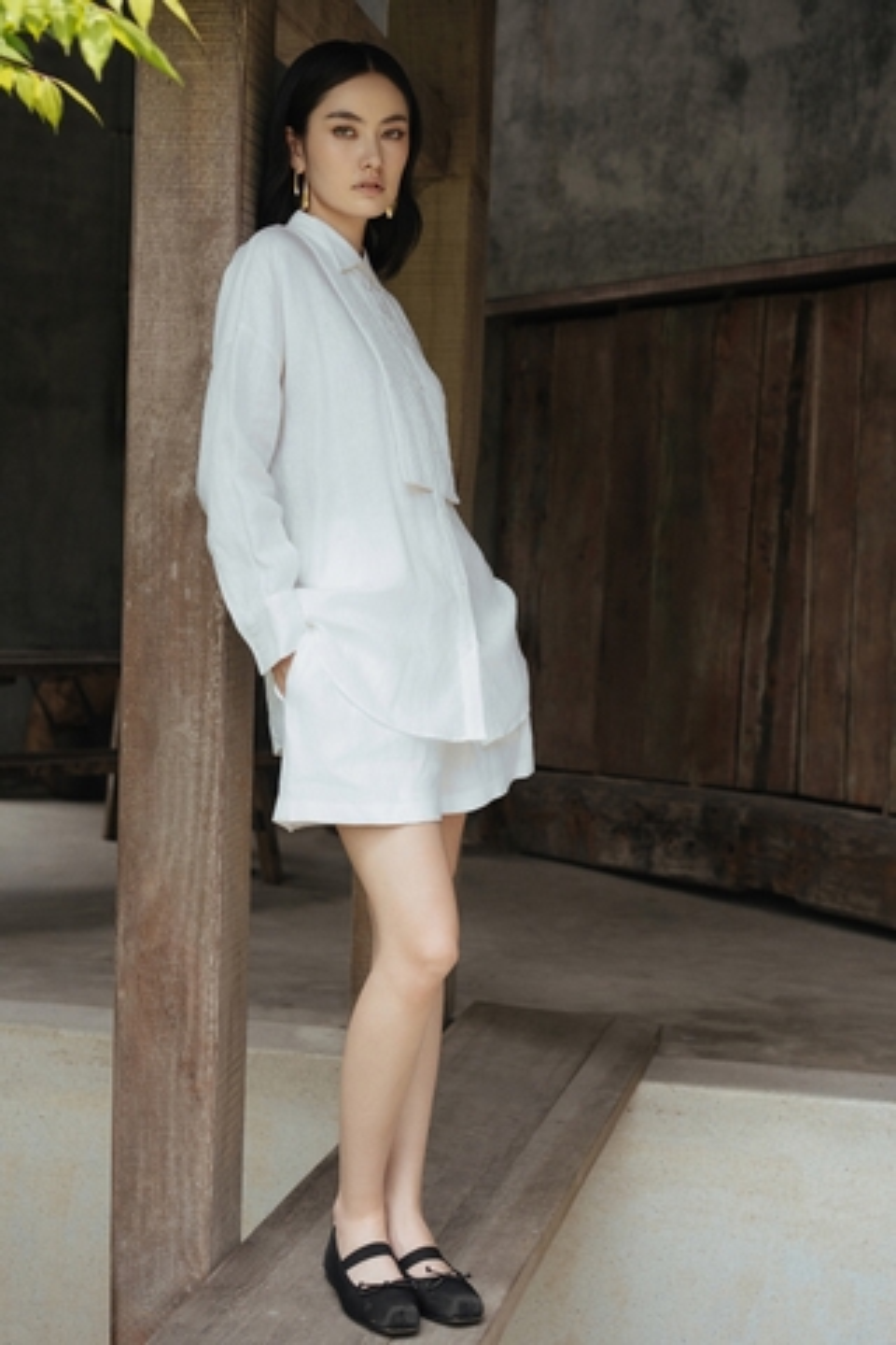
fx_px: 2053
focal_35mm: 55
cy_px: 672
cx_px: 448
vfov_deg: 36.2
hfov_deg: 24.6
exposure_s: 1/250
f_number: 4
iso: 160
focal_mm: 55
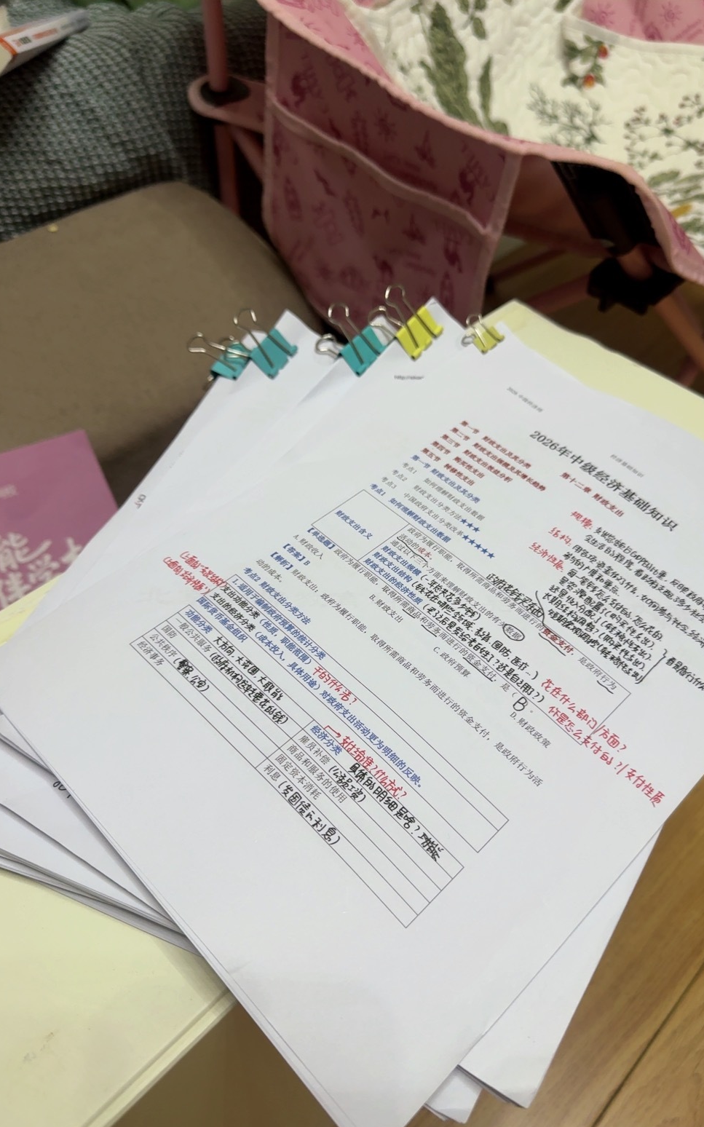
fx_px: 860
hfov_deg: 44.5
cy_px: 572
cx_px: 390
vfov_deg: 66.5
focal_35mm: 28
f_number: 1.78
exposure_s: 1/50
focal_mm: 6.76
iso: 250
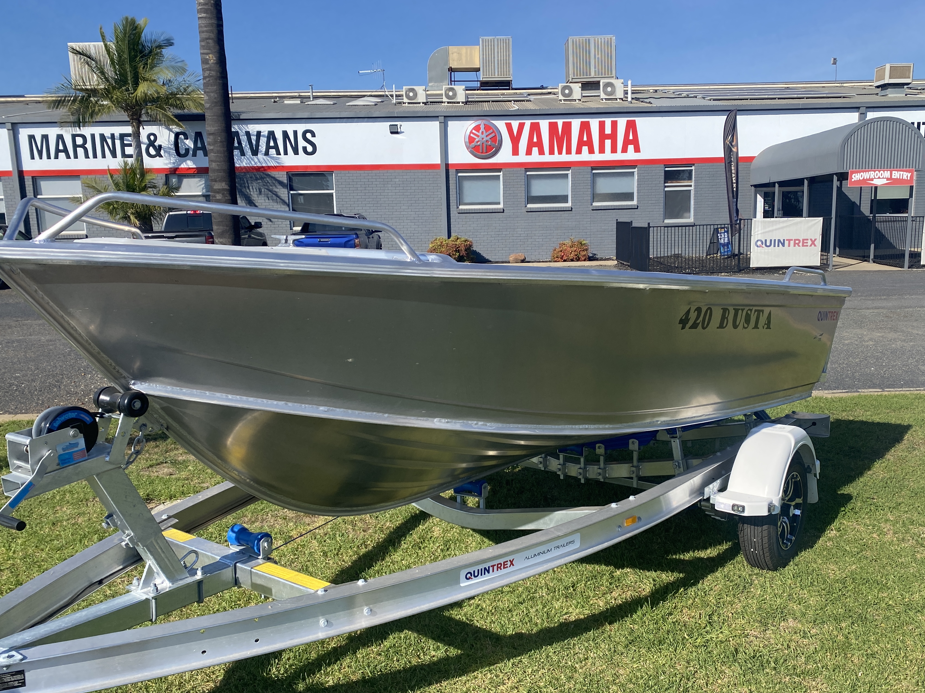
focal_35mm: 31
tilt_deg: -10.7
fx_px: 828
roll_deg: +1.2
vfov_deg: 45.4
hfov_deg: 58.3
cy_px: 374
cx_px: 505
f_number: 1.8
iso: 32
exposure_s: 1/2967
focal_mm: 4.25
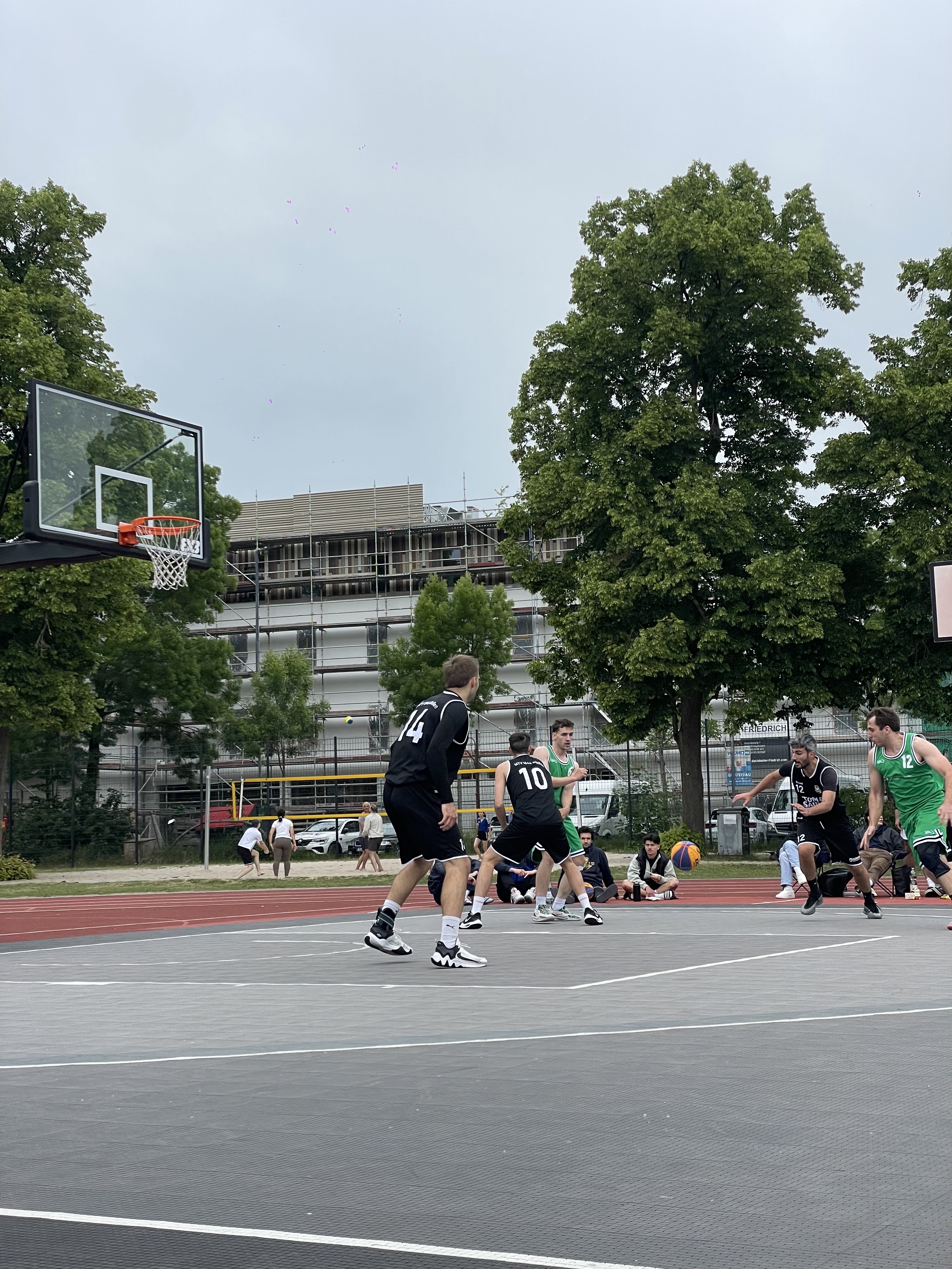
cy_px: 634
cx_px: 476
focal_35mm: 52
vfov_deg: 36.8
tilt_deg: +6.4
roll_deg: +2.3
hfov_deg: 28.0
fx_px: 1907
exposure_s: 1/505
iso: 25
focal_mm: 6
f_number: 2
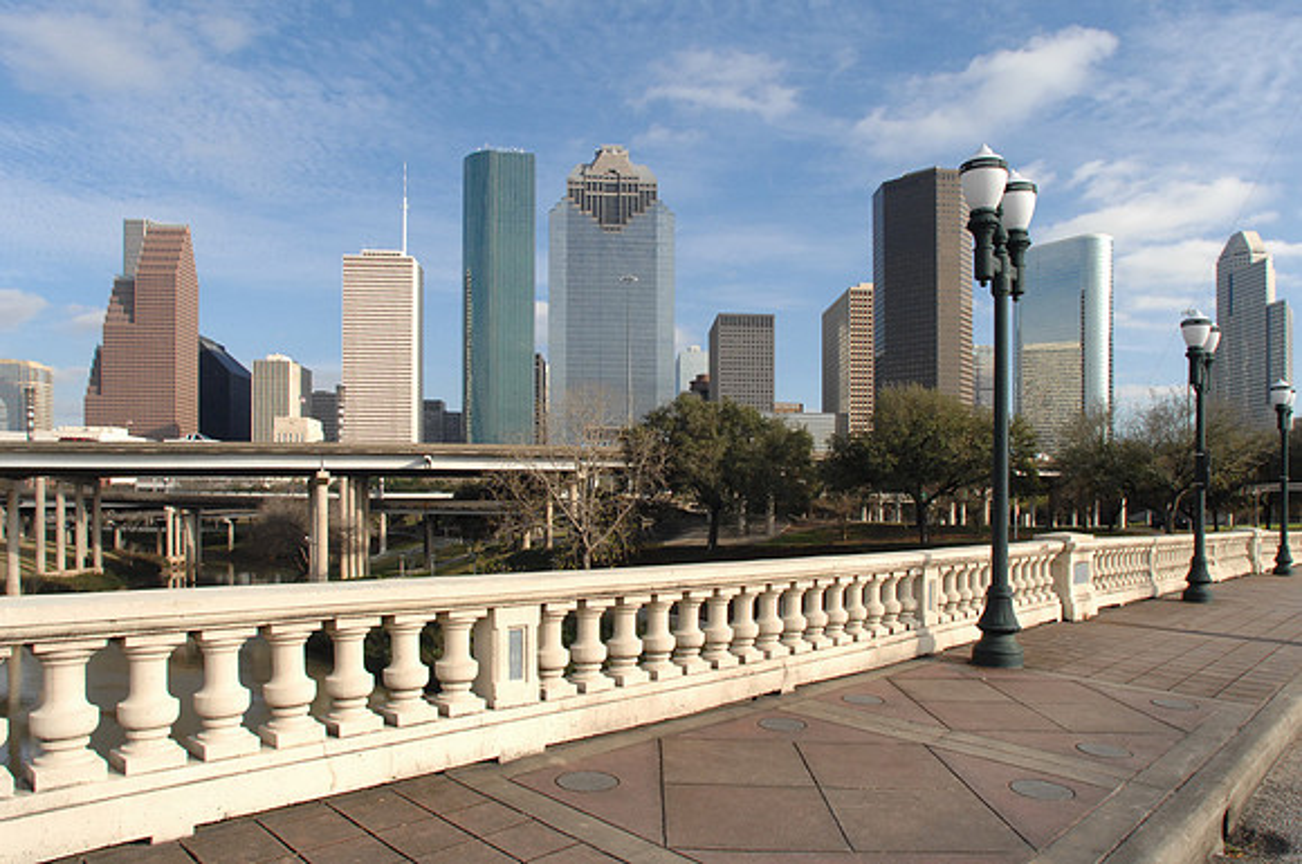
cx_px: 651
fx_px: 758
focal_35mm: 21
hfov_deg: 81.3
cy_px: 432
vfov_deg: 59.3
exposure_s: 1/400
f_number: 10
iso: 400
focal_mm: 14
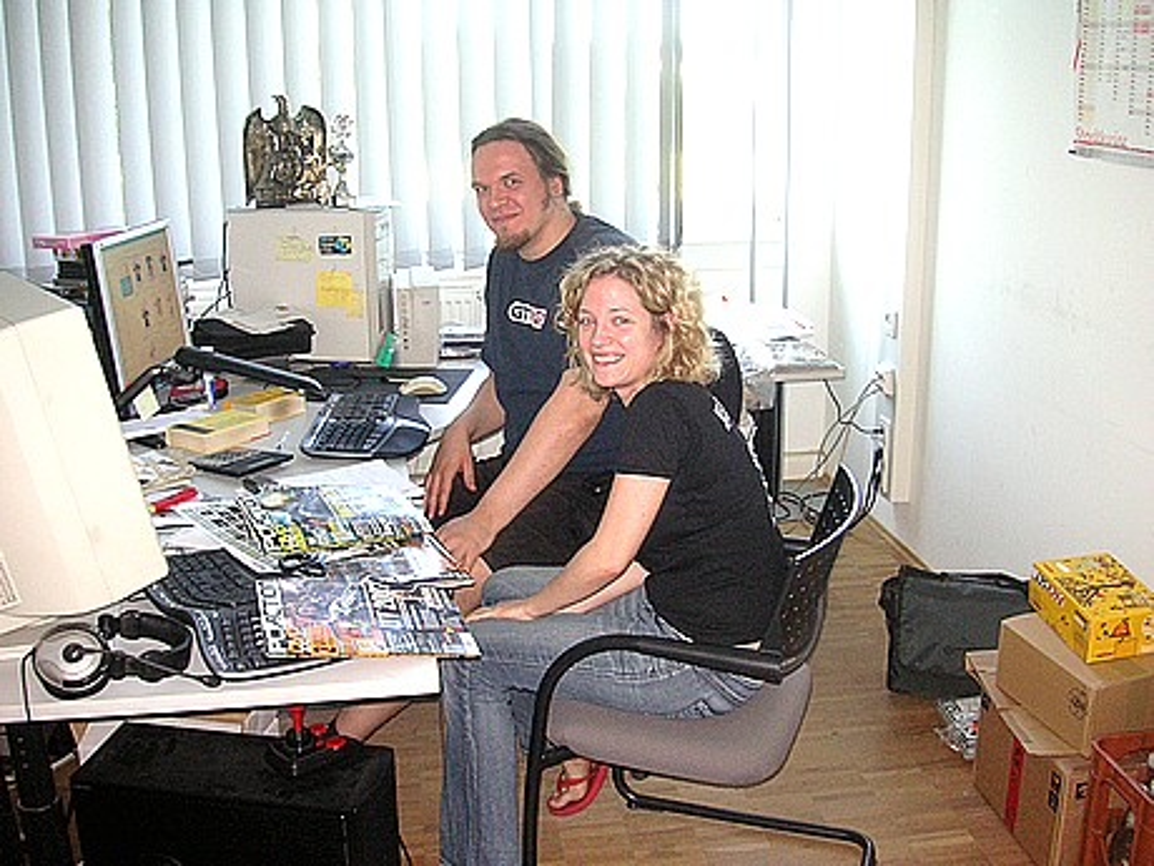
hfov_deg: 50.1
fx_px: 1233
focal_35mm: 37
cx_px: 577
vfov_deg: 38.7
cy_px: 433
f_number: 2.8
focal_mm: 6.1
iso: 160
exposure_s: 1/45
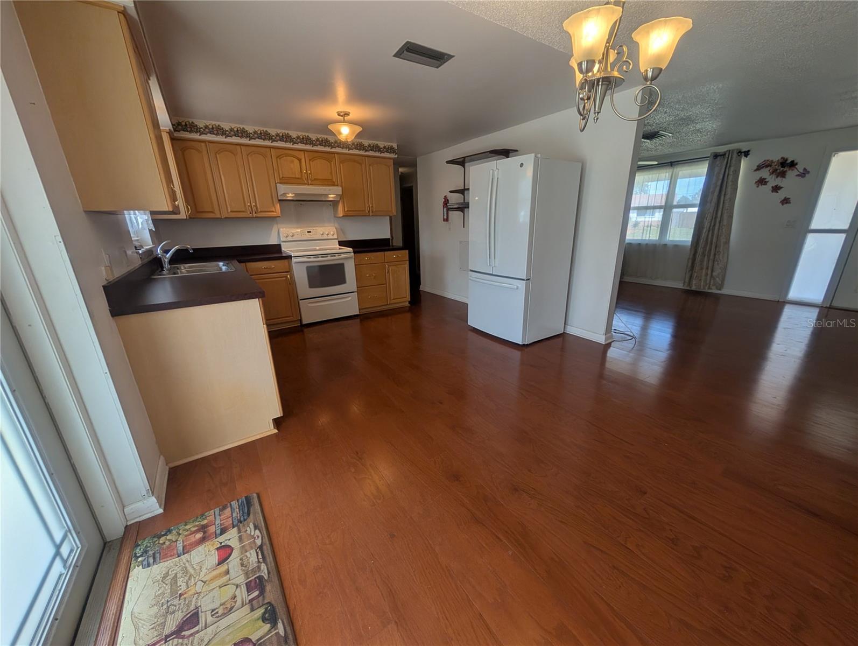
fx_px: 298
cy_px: 323
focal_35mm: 12
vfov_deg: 94.6
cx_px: 429
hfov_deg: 110.5
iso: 43
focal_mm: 2.02
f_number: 1.7
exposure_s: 1/371
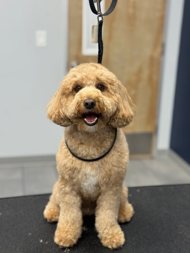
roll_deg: -1.3
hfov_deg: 30.3
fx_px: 351
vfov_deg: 39.7
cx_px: 95
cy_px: 126
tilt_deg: -16.1
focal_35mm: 48
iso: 64
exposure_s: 1/60
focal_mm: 6.76
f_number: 1.78
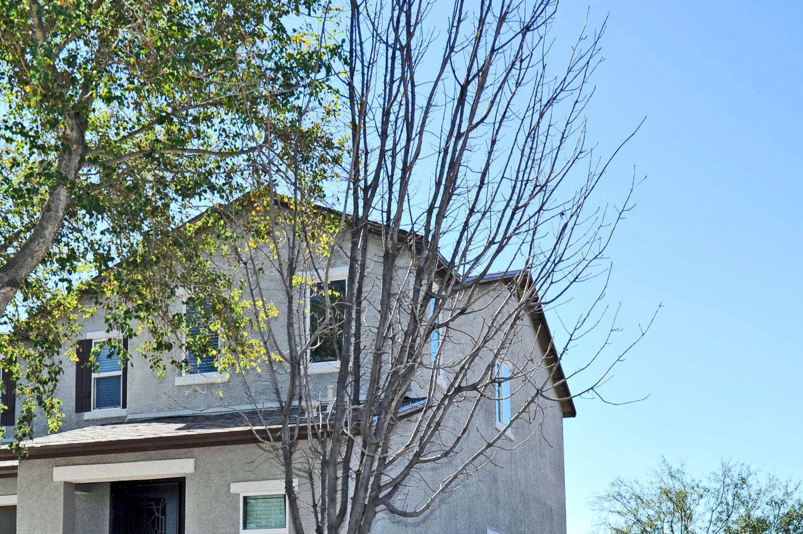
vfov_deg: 26.3
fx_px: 1115
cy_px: 458
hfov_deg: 39.5
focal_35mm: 50
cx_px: 321
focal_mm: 28
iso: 200
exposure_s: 1/160
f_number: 10
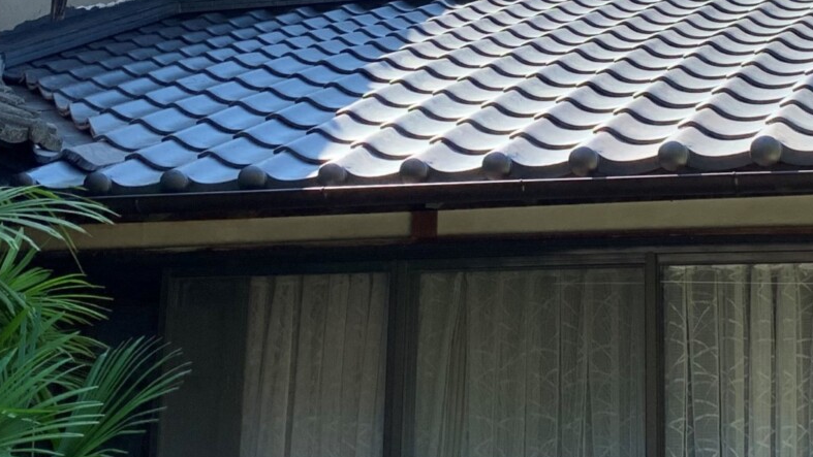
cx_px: 320
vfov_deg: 22.1
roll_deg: -2.0
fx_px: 1164
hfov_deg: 38.3
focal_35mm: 54
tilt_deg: +15.3
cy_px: 153
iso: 25
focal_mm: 4.25
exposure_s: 1/656
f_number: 1.8
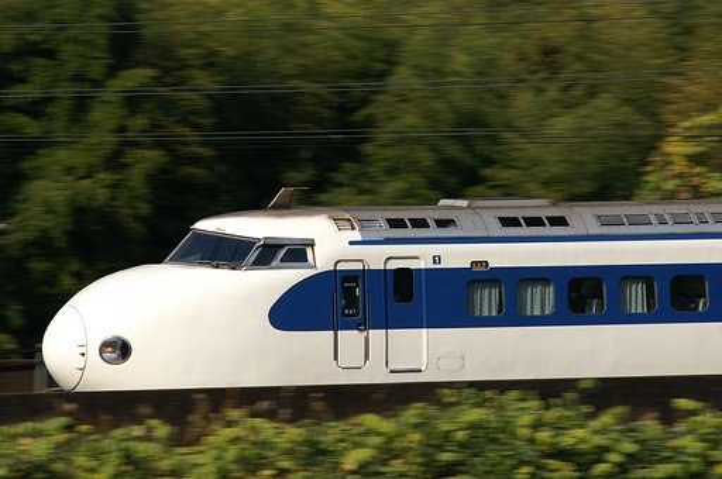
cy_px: 240
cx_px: 361
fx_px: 9013
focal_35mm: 450
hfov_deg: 4.6
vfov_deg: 3.0
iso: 100
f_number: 11
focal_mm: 300
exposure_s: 1/250
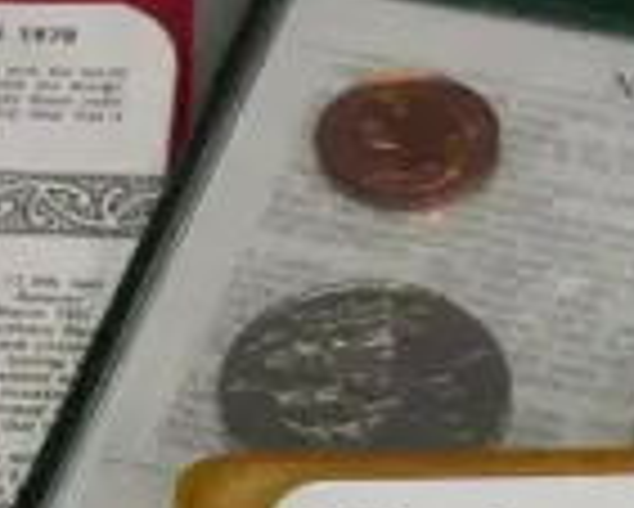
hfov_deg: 8.9
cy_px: 1003
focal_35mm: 213
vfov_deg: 7.0
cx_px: 913
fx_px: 3999
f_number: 5
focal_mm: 15
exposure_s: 1/250
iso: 3200
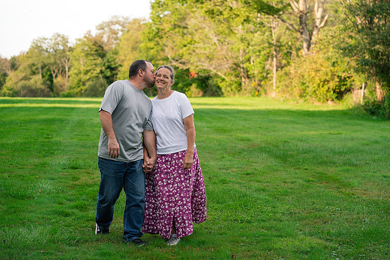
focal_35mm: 87
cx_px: 195
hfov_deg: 23.3
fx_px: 946
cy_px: 130
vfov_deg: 15.7
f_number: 4
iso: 400
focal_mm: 85
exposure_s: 1/400
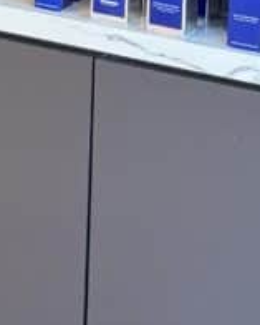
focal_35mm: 167
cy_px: -361
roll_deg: -2.0
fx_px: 1605
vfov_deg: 10.5
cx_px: -169
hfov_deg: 9.0
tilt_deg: -4.3
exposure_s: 1/120
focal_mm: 6.76
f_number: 1.78
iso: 200
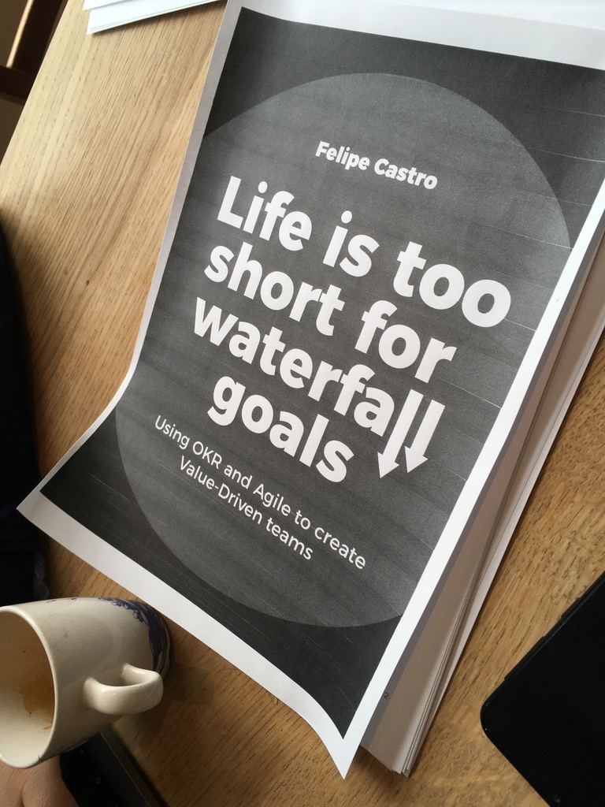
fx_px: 676
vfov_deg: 61.7
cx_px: 302
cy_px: 404
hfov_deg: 48.2
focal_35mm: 29
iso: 25
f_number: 2.2
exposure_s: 1/50
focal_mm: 4.15
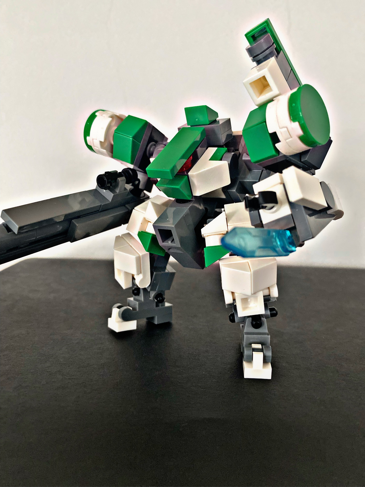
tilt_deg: -6.7
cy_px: 244
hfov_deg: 53.1
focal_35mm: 26
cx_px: 182
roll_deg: -0.2
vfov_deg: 67.3
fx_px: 366
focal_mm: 4.25
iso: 500
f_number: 1.8
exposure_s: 1/60
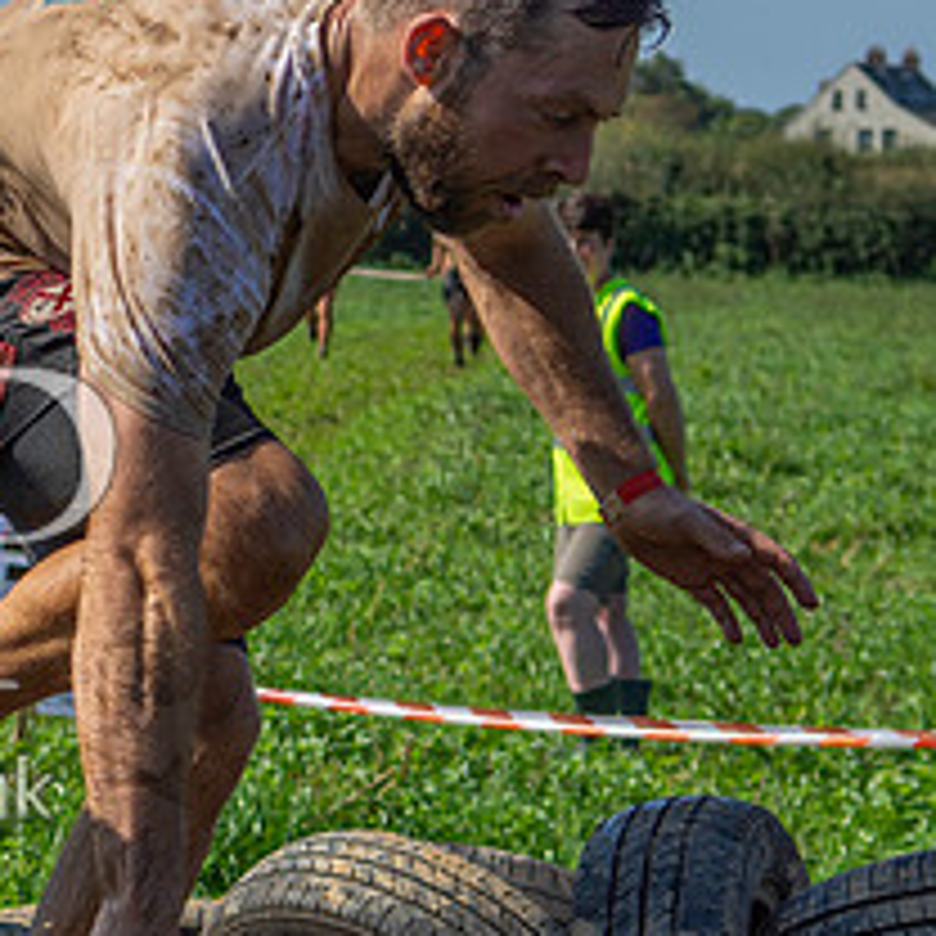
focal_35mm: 151
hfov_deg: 11.1
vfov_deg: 11.6
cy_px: 454
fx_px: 4619
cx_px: -506
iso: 100
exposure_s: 1/2500
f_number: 4
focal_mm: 35
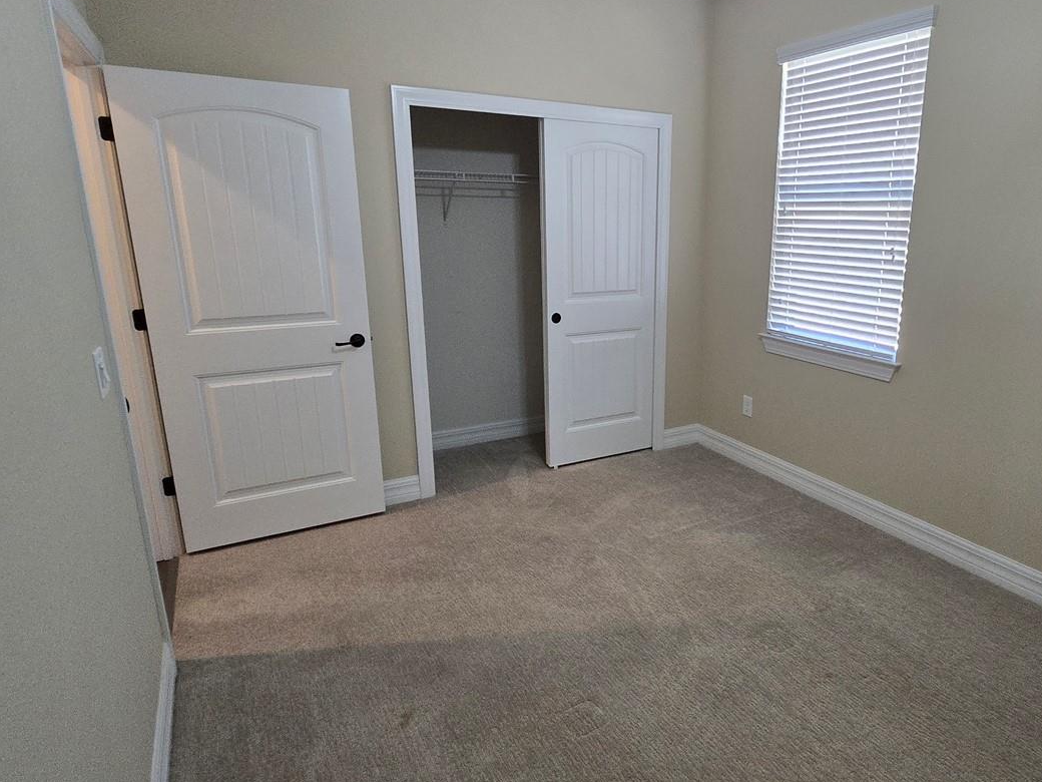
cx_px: 624
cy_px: 394
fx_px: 602
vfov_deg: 66.0
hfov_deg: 80.8
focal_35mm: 20
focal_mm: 2.2
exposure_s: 1/60
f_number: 2.2
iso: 320
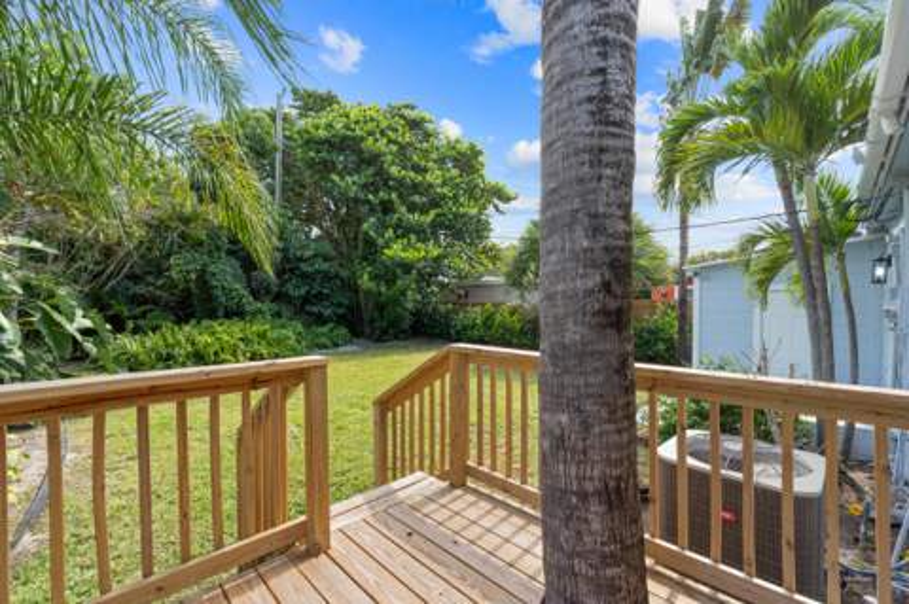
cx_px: 454
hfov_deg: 104.3
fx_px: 353
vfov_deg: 81.1
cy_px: 302
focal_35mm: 14
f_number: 9
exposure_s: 1/125
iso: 250
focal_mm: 14
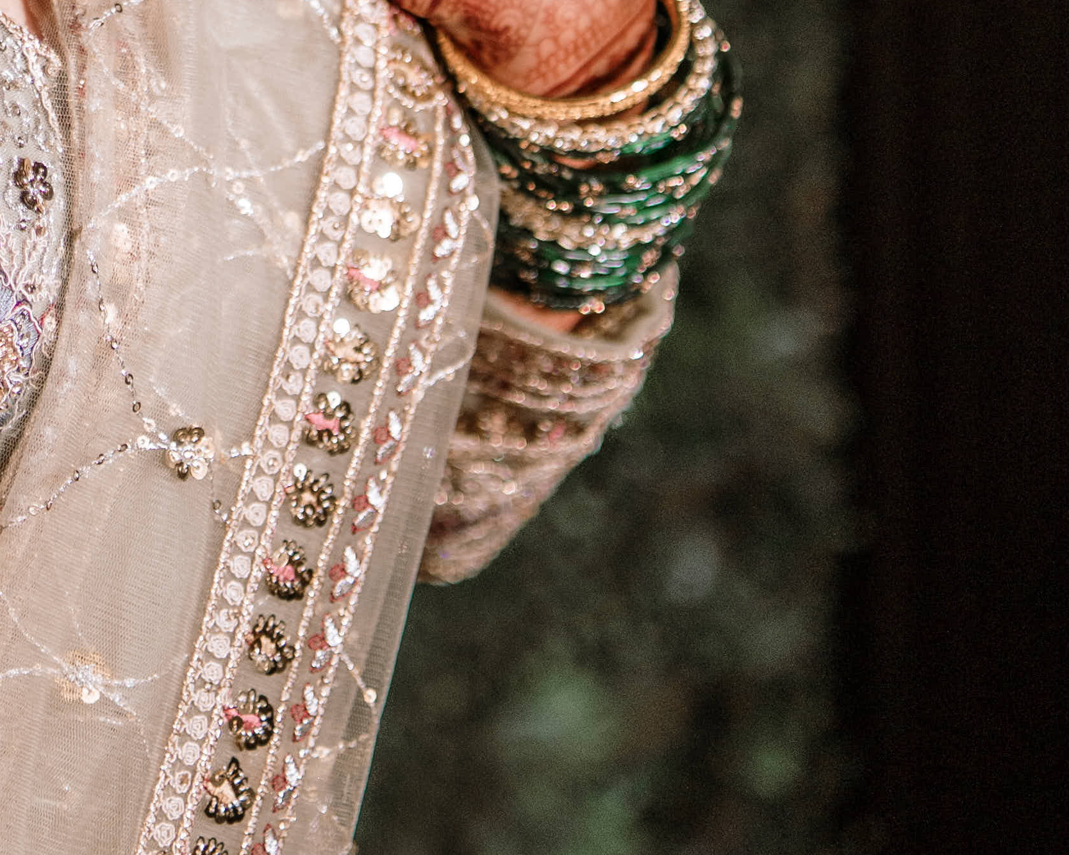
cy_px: -542
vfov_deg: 10.7
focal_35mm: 138
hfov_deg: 13.7
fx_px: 4366
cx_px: -63
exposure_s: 1/250
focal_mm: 35
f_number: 1.4
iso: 160
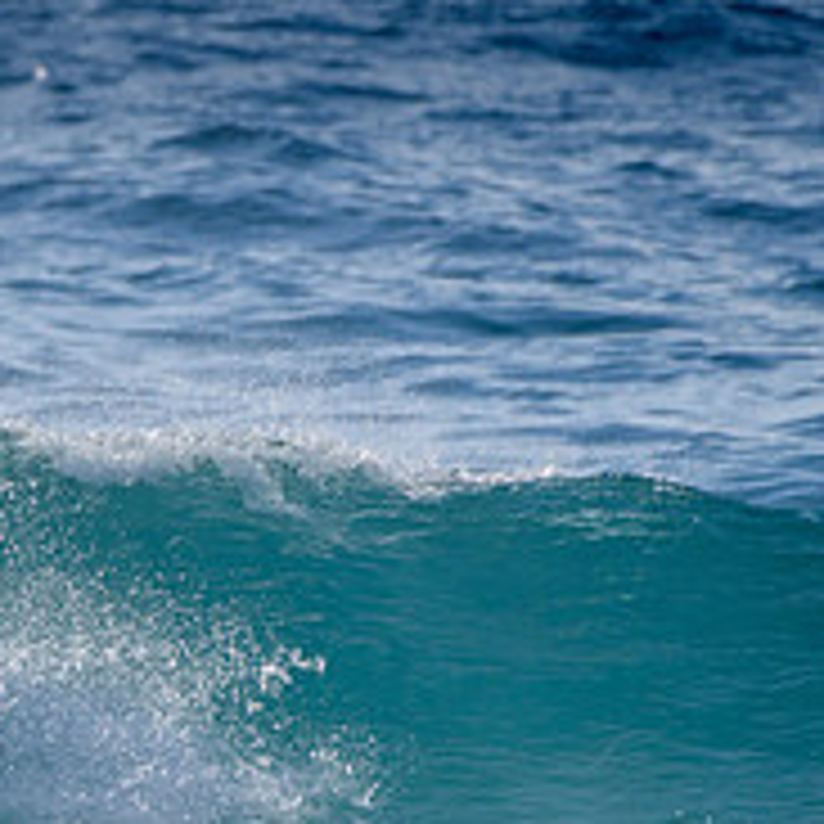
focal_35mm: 1652
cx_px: -485
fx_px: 44490
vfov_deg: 1.1
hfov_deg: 1.1
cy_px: 734
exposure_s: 1/2000
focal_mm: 500
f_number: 5.6
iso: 100
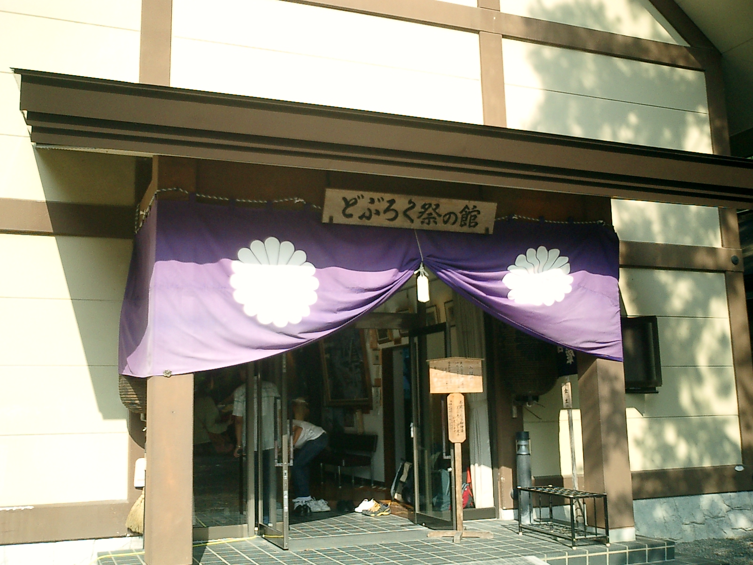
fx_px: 783
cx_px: 376
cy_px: 282
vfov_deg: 39.7
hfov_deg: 51.4
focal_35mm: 36
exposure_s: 1/500
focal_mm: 7.5
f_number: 3.2
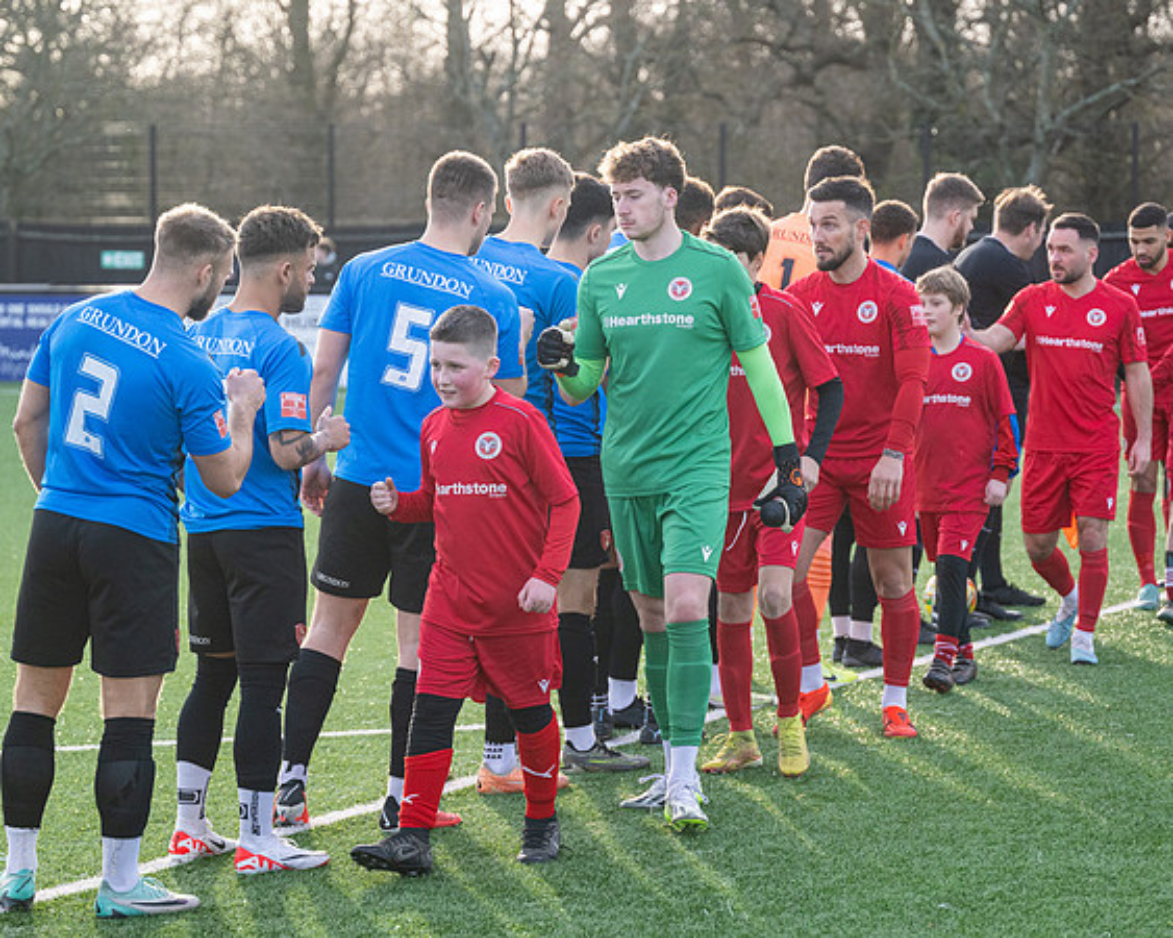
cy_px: 453
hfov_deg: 16.8
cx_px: 689
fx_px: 3958
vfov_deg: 13.5
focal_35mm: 114
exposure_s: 1/1600
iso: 800
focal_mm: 98
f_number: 4
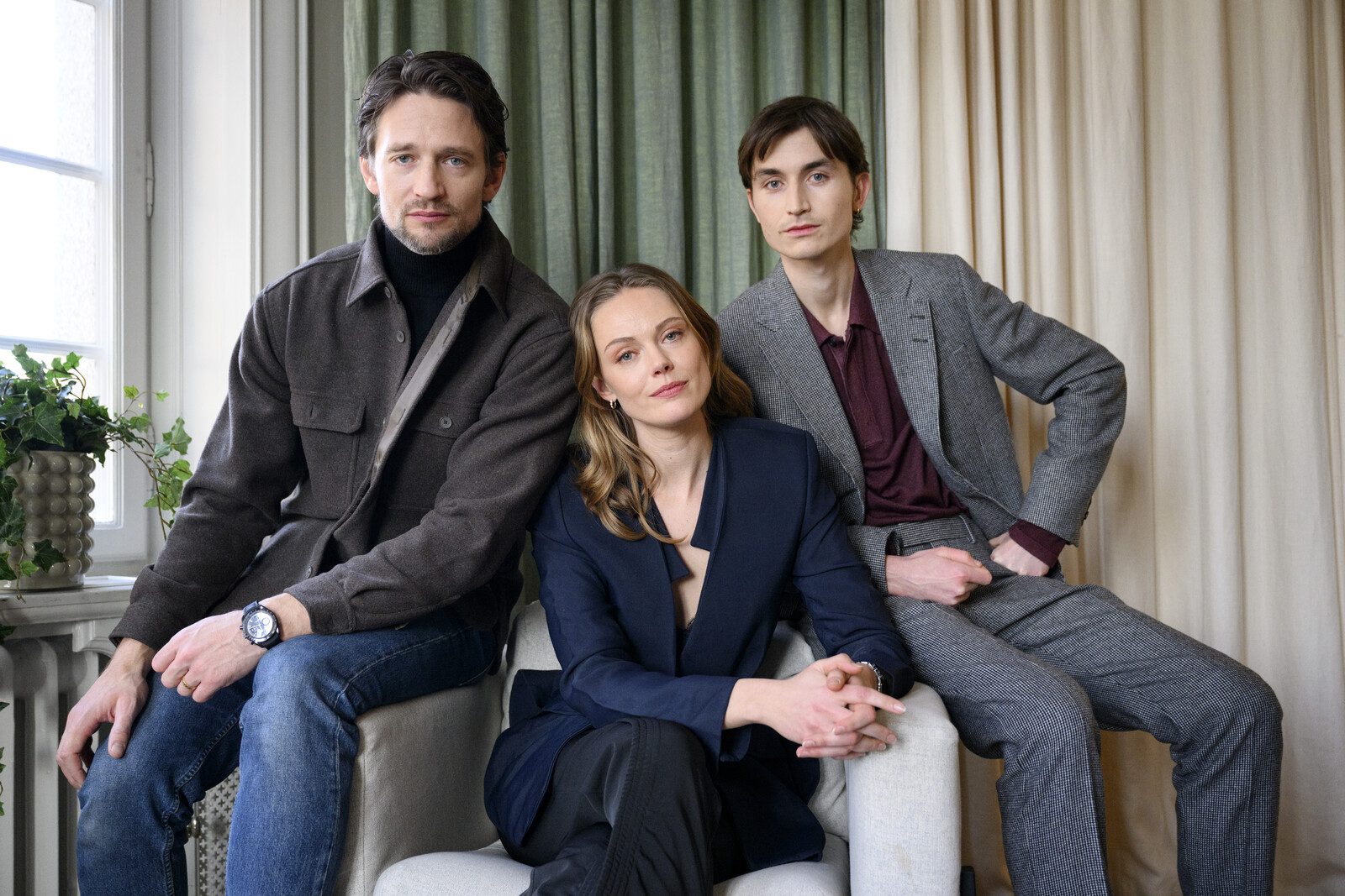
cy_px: 448
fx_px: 1420
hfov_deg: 50.7
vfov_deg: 35.1
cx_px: 672
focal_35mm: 38
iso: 3200
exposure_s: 1/250
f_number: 3.5
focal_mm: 38
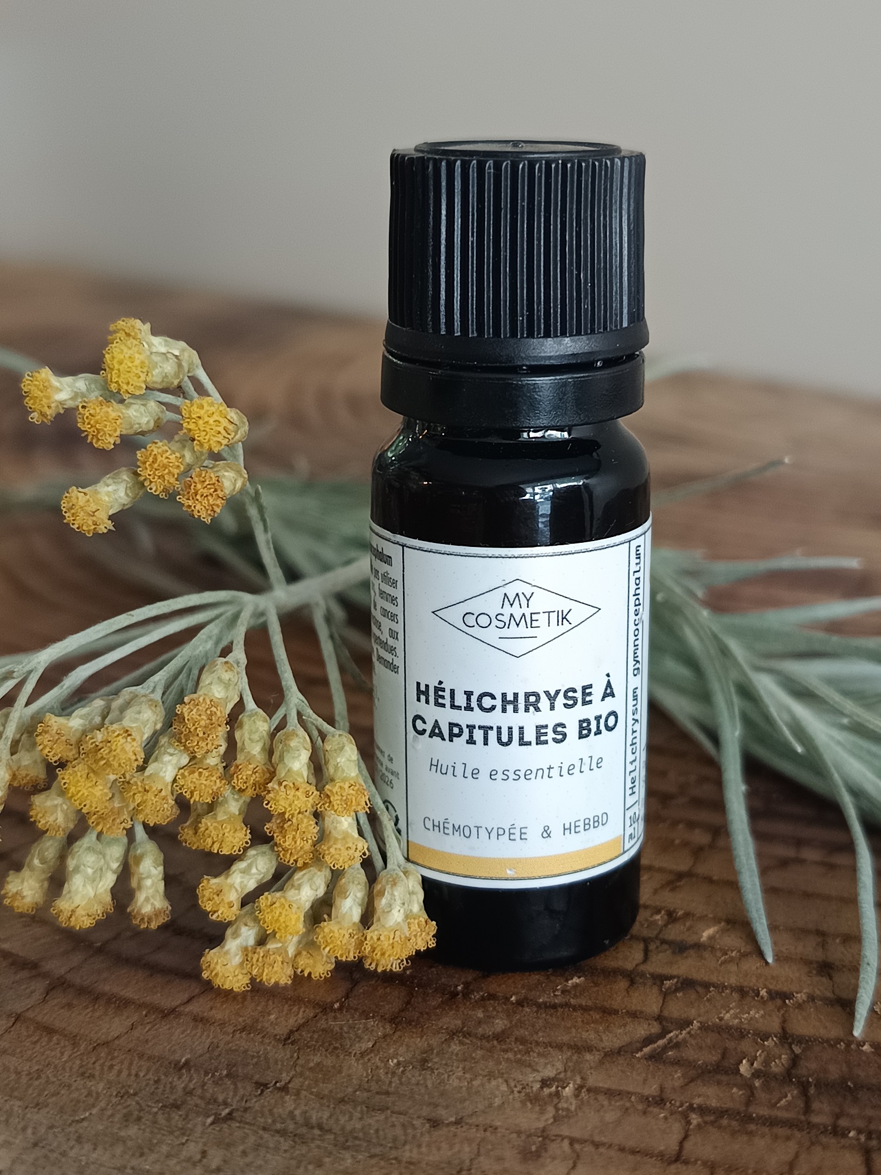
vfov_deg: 71.6
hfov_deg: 56.8
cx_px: 440
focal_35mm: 24
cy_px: 588
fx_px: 814
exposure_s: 1/50
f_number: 1.7
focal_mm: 5.31
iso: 728
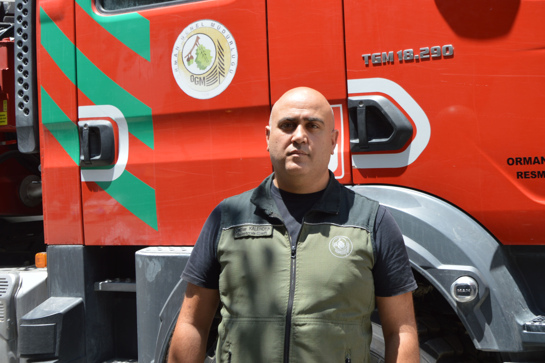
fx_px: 681
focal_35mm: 45
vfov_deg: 29.9
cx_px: 272
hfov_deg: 43.6
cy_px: 182
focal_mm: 30
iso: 100
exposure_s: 1/200
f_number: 7.1
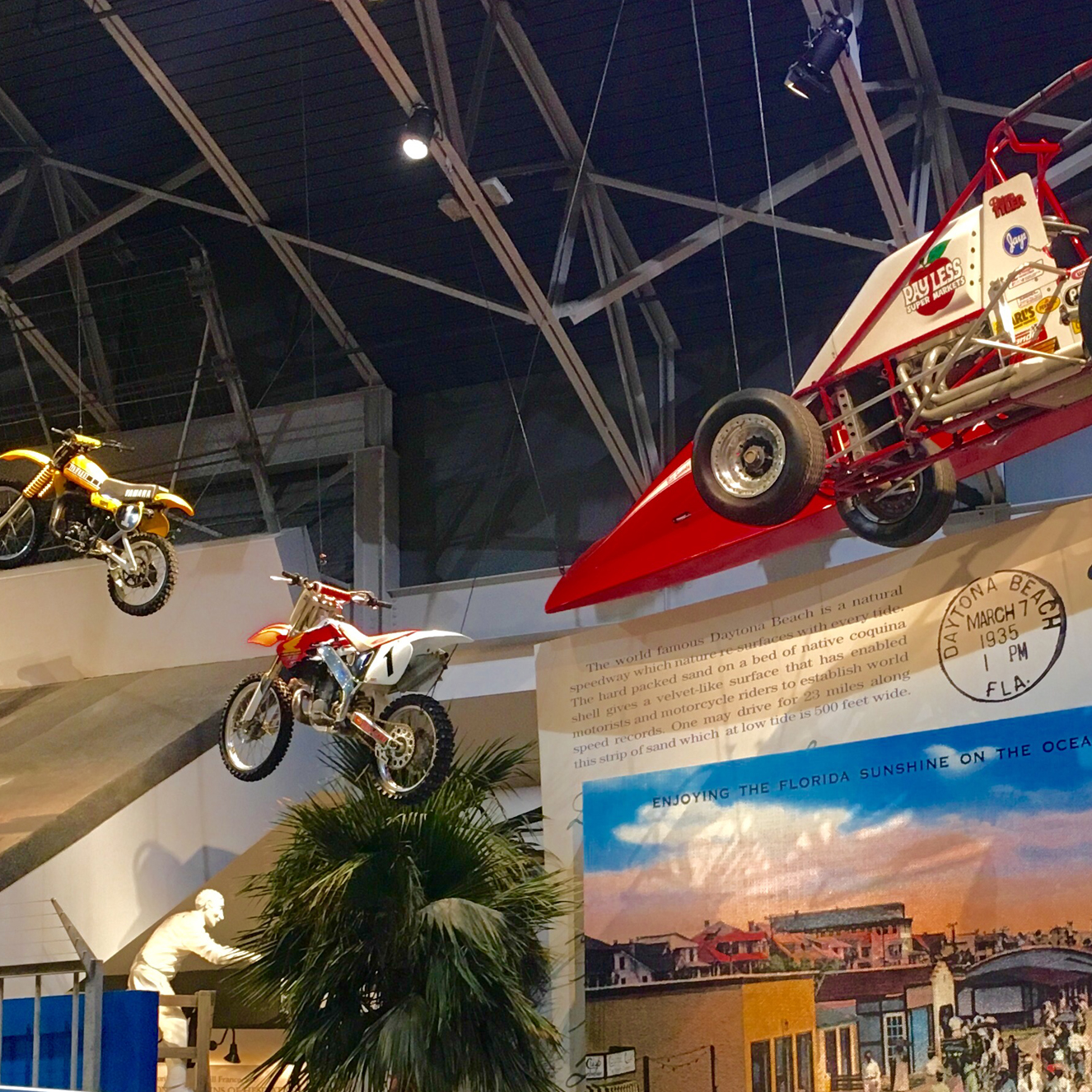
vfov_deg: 28.9
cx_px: 730
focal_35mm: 58
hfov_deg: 29.3
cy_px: 870
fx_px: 2070
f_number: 2.2
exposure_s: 1/30
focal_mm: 4.15
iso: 100
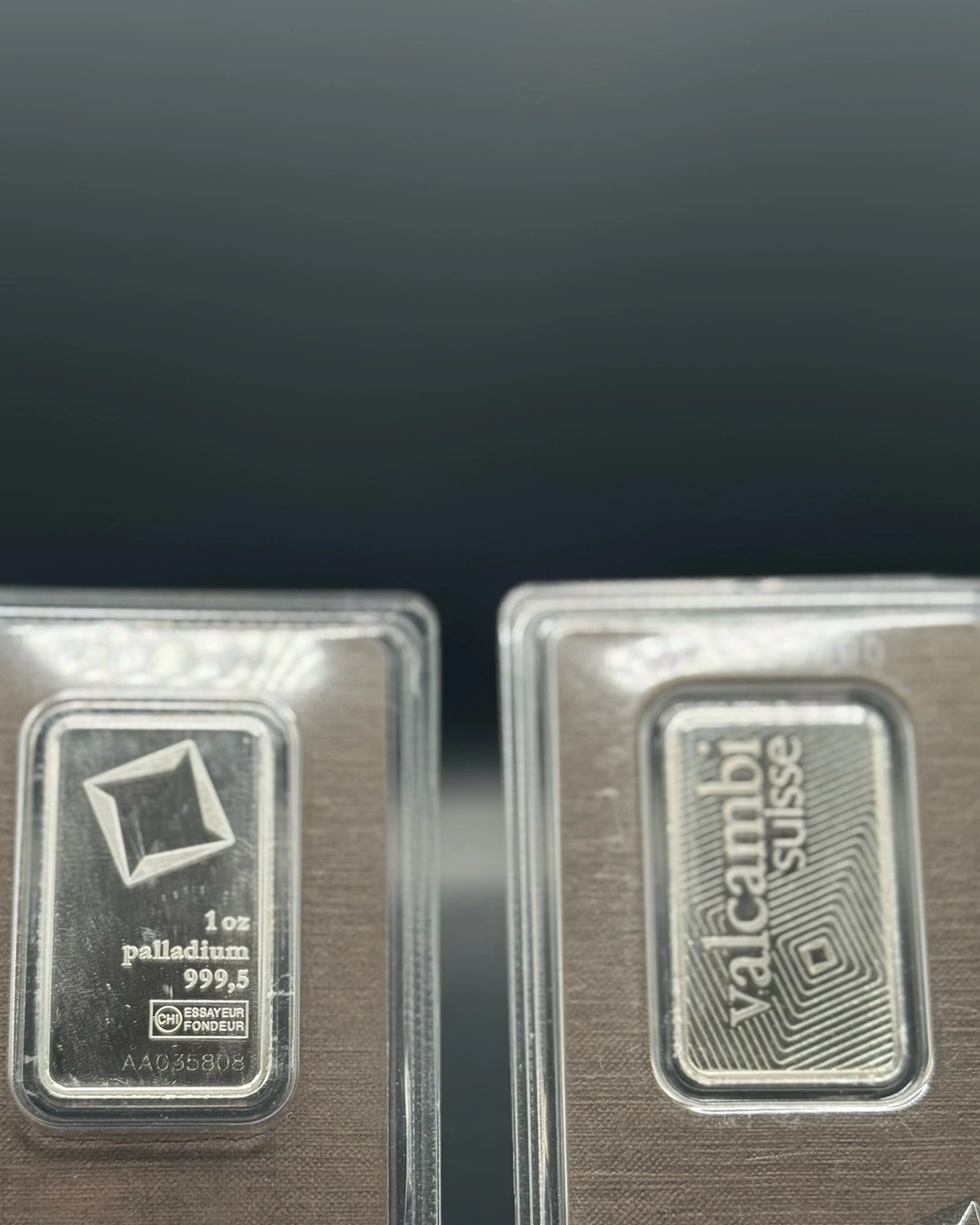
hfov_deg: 23.1
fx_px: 2393
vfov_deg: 28.5
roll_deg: +1.1
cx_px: 466
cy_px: 843
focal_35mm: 66
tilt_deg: -17.6
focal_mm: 6.76
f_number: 1.78
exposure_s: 1/170
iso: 64
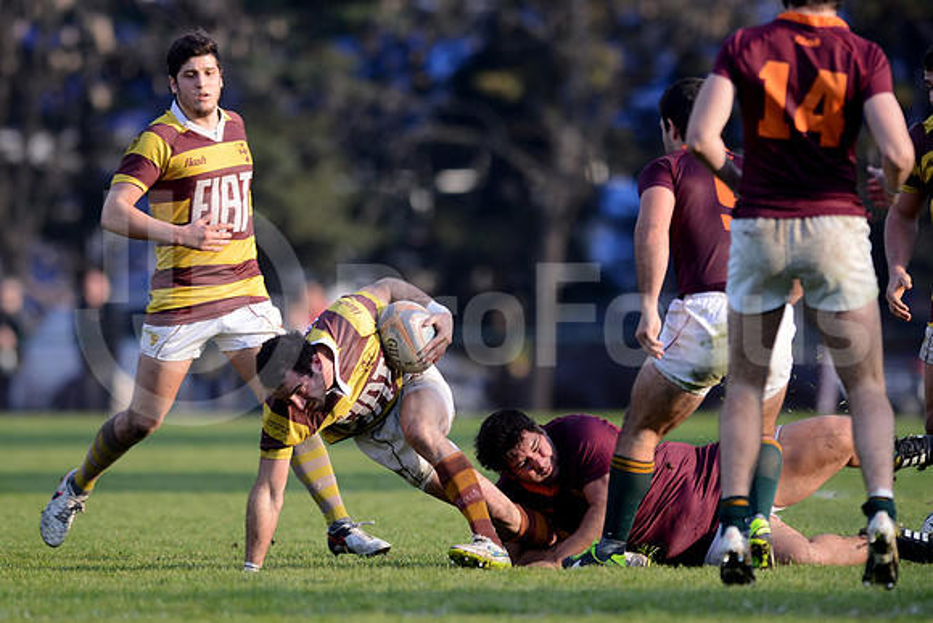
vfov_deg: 3.3
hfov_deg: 4.9
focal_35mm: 420
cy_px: 312
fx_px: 10887
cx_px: 466
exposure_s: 1/1000
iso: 400
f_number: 4
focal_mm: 420
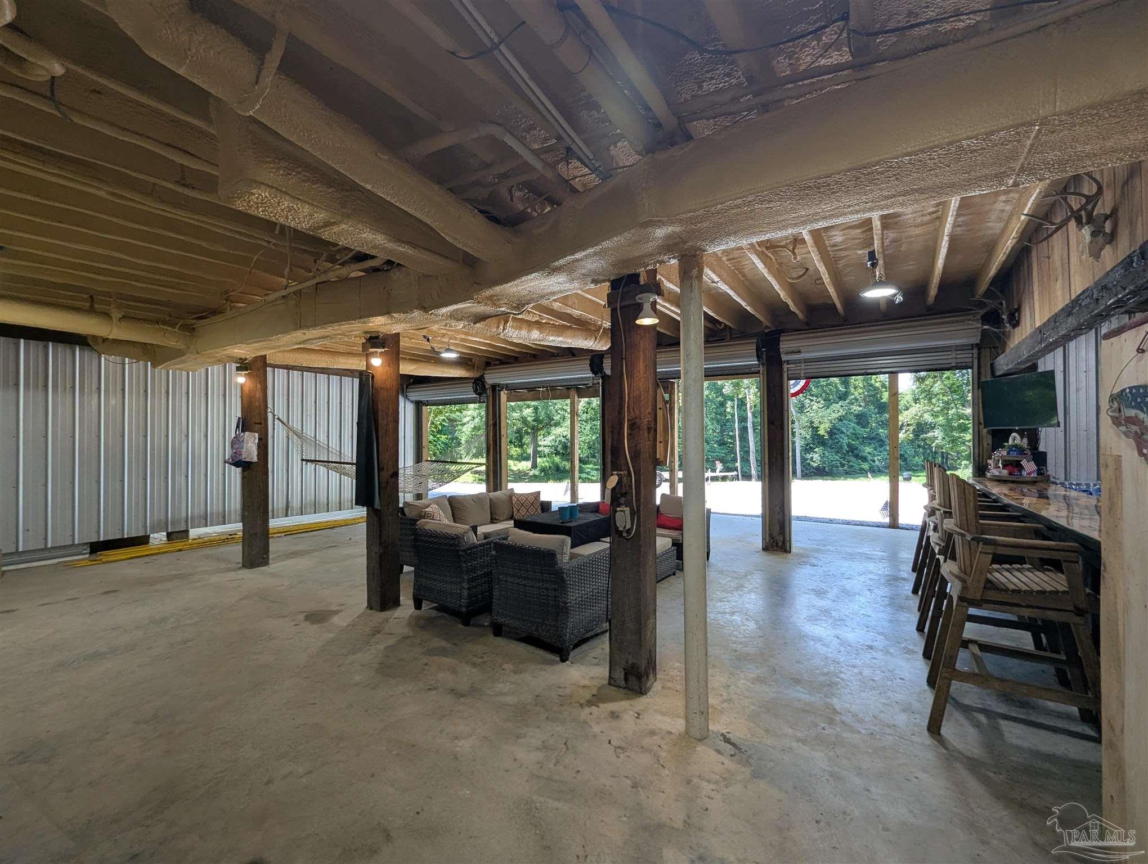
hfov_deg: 106.1
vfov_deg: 90.1
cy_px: 432
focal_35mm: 13
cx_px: 574
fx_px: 432
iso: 41
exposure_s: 1/120
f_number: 2.2
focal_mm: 1.95
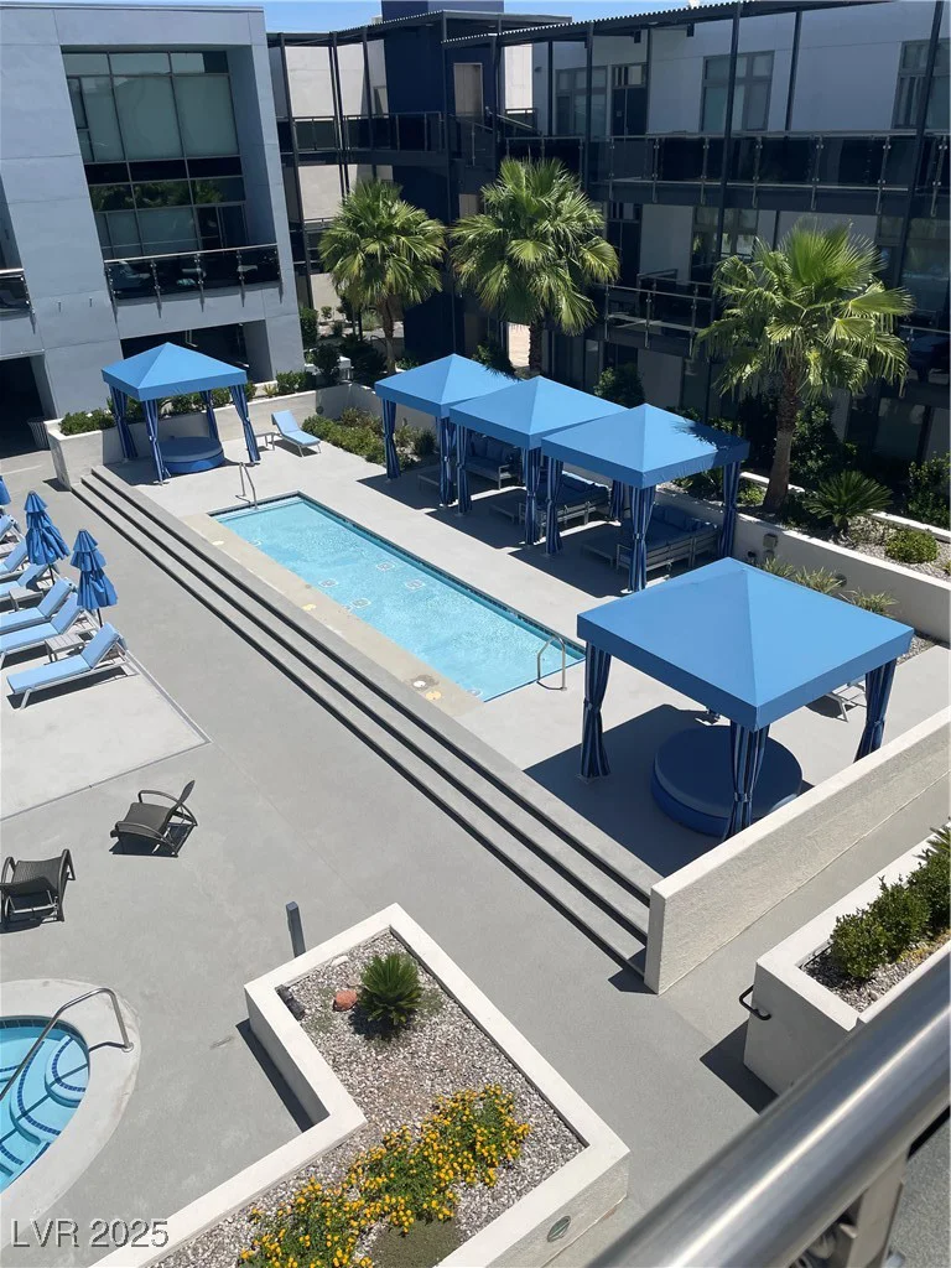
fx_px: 952
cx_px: 476
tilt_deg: -27.7
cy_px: 634
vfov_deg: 67.3
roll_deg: +2.0
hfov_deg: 53.1
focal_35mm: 26
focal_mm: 4.2
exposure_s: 1/6897
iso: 32
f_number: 1.6
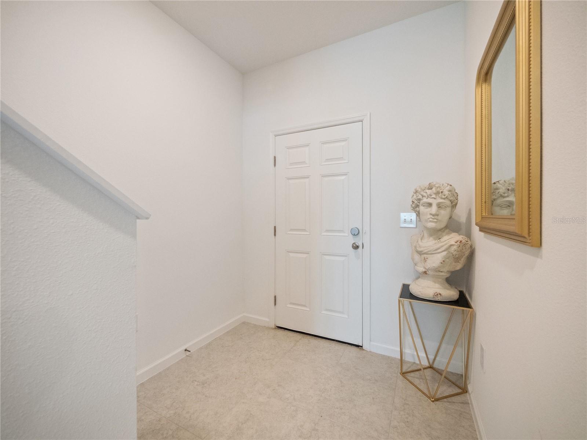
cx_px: 294
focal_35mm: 14
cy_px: 220
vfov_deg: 85.7
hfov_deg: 102.1
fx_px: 237
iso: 2500
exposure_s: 1/60
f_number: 4
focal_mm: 7
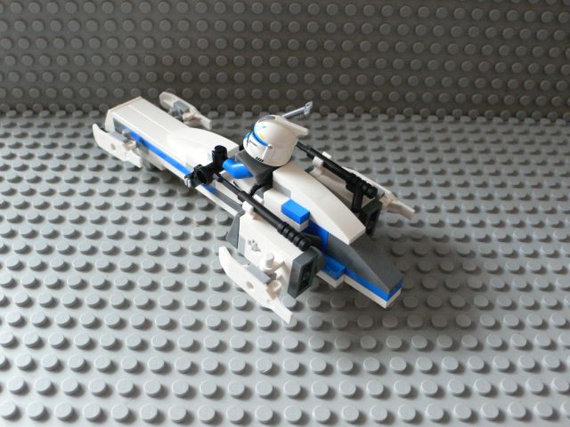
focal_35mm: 34
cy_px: 214
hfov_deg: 54.0
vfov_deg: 41.8
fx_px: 560
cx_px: 285
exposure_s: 1/6
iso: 200
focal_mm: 6.3
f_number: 2.8
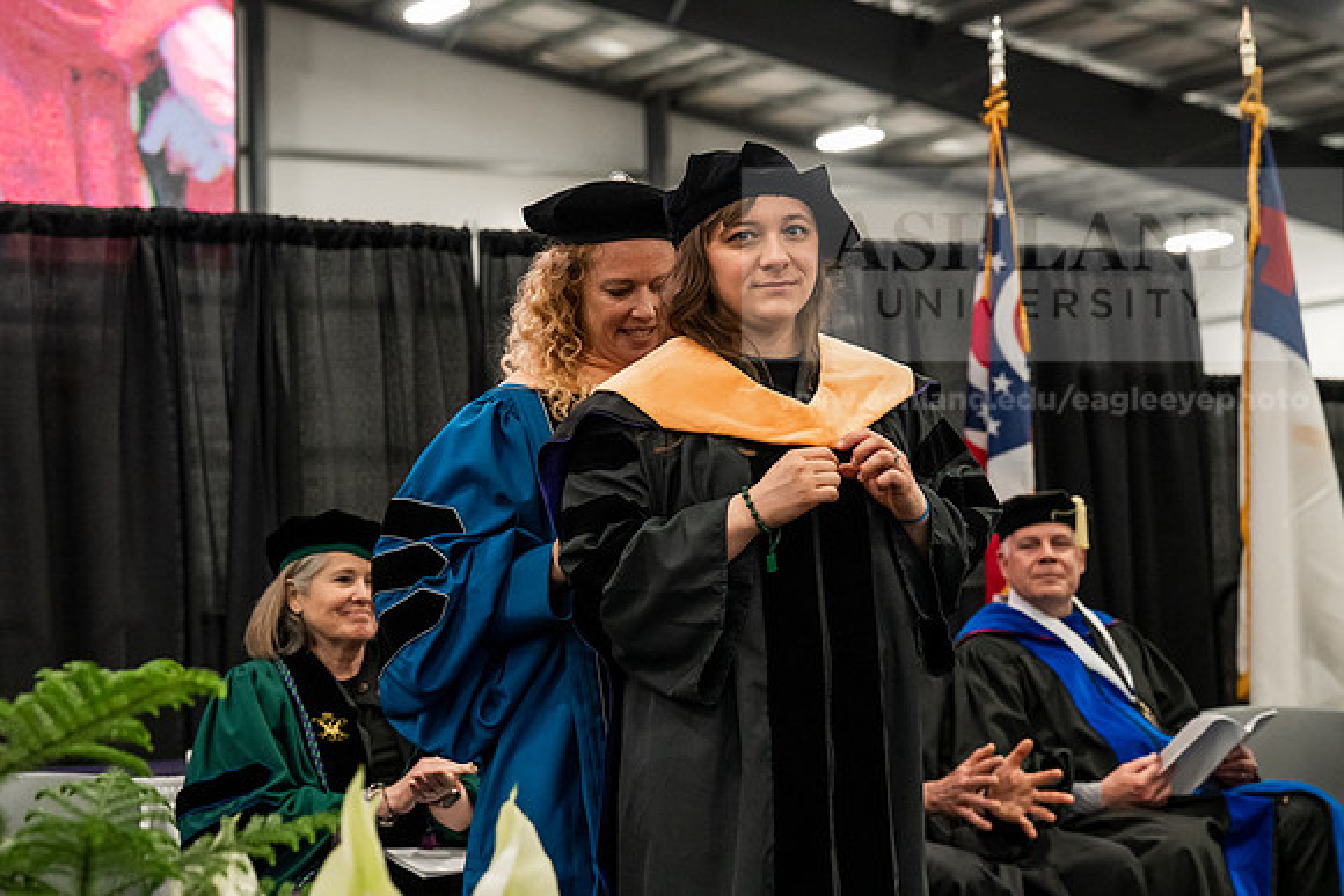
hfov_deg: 26.3
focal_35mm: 77
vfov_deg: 17.7
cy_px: 448
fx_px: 2875
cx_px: 672
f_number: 5
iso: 6400
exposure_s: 1/250
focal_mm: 77
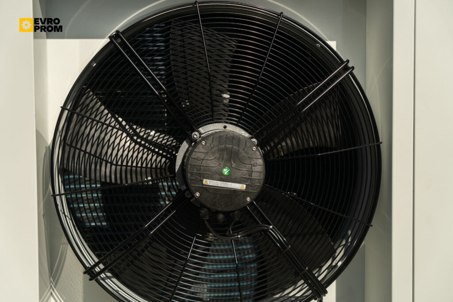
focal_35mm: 53
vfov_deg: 25.5
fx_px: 667
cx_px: 226
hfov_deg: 37.5
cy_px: 151
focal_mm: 53
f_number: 4
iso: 250
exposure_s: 1/1600
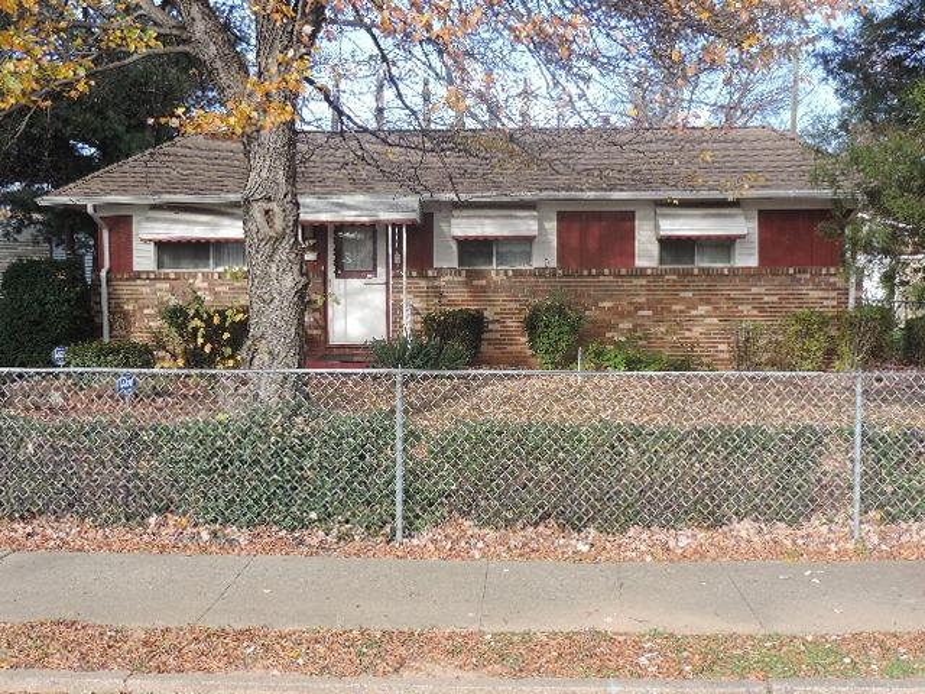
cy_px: 347
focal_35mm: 43
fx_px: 1149
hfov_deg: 43.9
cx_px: 462
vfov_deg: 33.6
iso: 80
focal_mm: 7.6
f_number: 3.4
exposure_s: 1/160
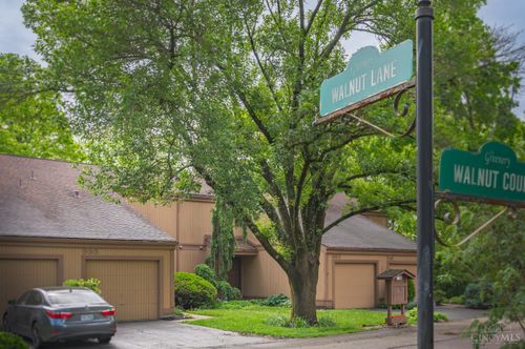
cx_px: 262
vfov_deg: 43.5
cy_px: 174
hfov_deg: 62.0
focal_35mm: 30
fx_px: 437
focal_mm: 30
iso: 200
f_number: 7.1
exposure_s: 1/4000
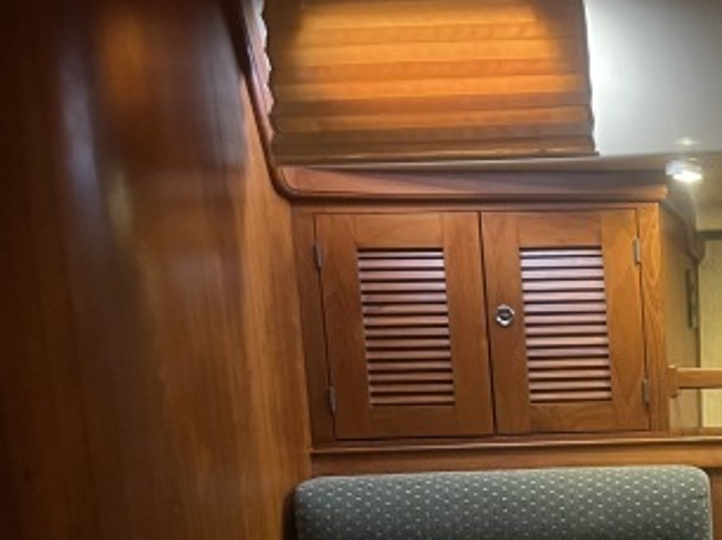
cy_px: 547
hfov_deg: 25.2
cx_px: 908
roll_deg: +0.6
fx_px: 1417
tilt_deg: -11.2
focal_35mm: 68
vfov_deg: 20.8
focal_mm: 5.1
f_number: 1.6
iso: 640
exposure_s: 1/30
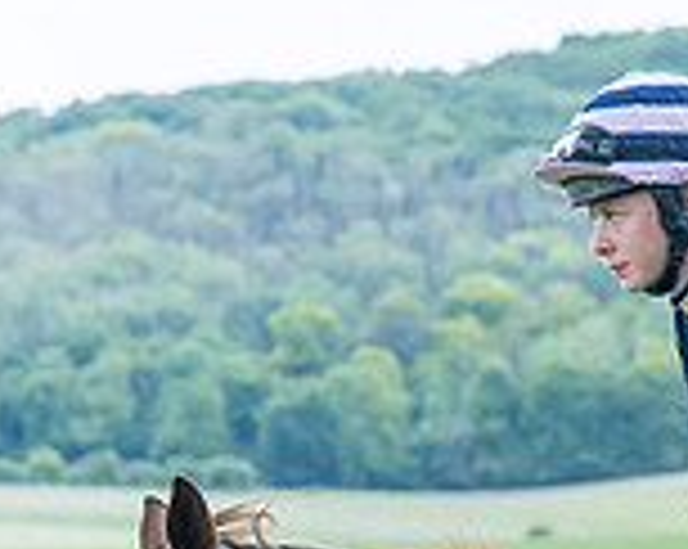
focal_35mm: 346
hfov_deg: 5.6
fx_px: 7036
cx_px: 892
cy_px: 793
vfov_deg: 4.4
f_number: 4
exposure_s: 1/2000
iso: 800
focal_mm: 70
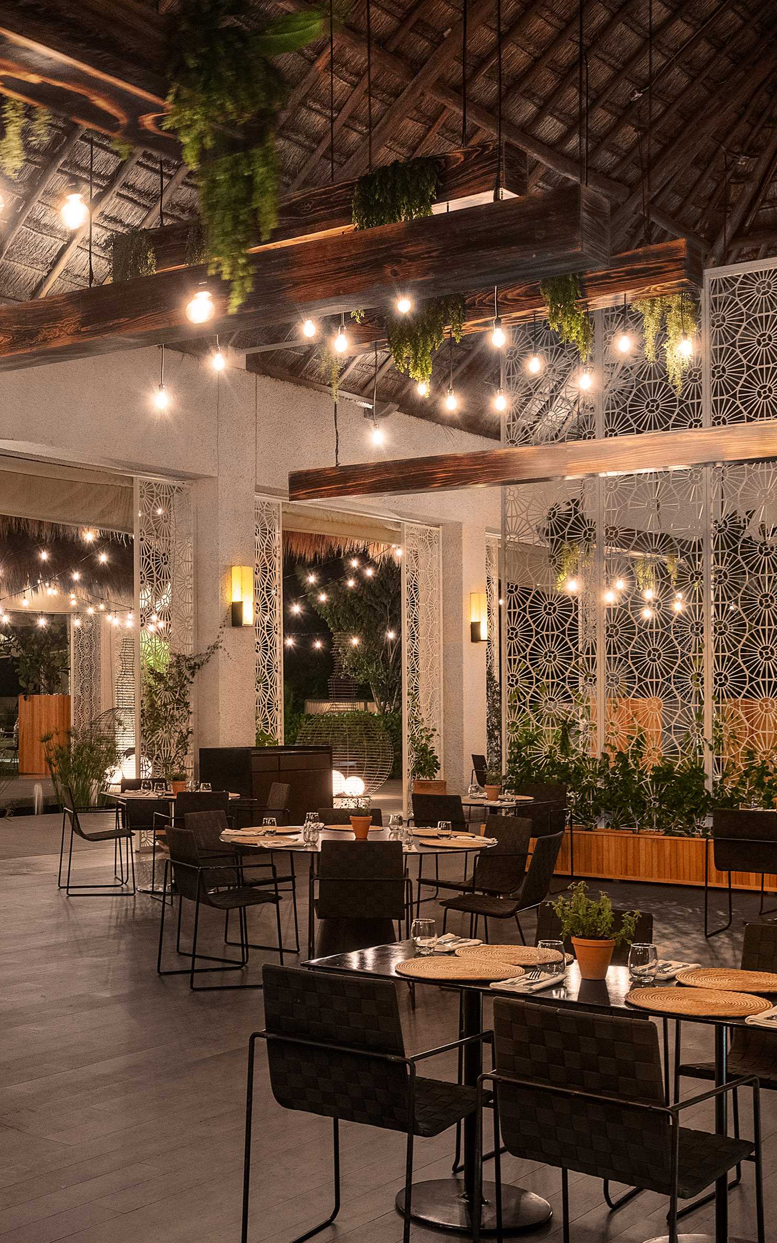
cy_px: 705
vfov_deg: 45.2
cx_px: 96
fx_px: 1491
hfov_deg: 28.2
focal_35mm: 44
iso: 500
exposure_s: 1.3
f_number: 9.5
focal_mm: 24
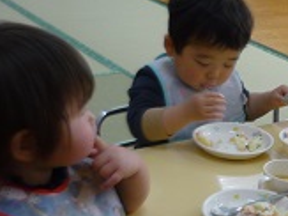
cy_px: 149
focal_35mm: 81
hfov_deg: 23.1
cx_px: 293
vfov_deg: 18.1
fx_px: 673
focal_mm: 5.5
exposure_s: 1/40
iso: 100
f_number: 2.8
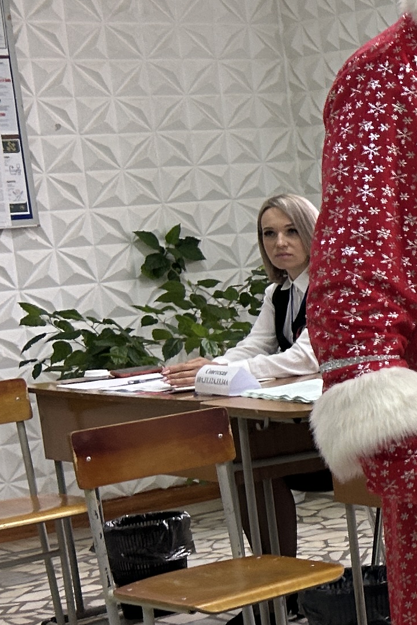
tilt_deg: -7.7
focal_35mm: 100
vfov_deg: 20.4
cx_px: 1002
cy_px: 361
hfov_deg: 11.4
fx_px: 1737
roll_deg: +3.9
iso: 80
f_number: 1.5
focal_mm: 5.7
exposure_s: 1/121
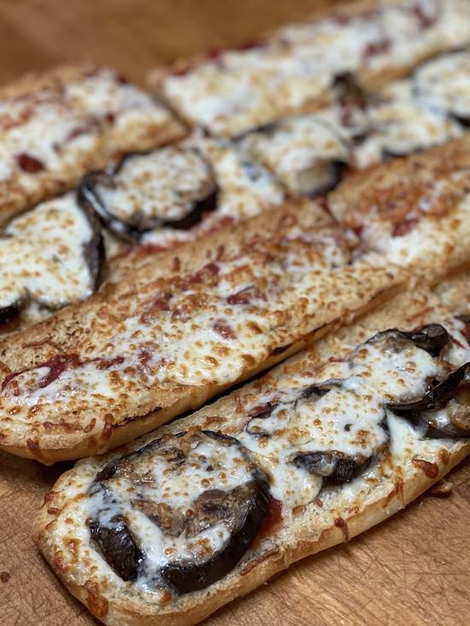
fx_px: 1158
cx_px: 235
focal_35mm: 64
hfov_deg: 22.9
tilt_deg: -41.3
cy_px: 313
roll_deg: -4.5
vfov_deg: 30.3
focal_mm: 7.5
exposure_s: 1/40
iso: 125
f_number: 2.2
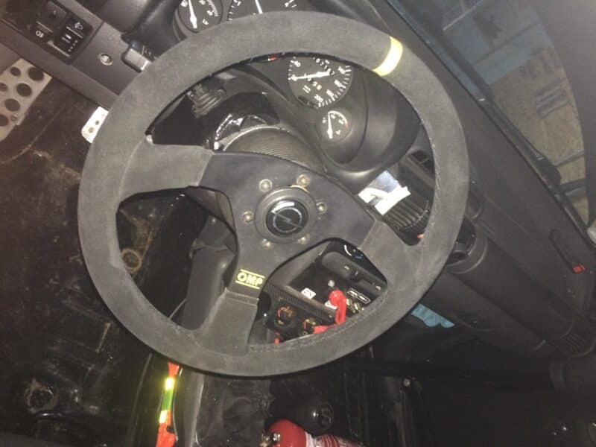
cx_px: 298
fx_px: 499
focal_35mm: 29
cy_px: 224
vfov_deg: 48.2
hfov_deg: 61.7
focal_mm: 4.15
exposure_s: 1/17
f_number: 2.2
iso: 250
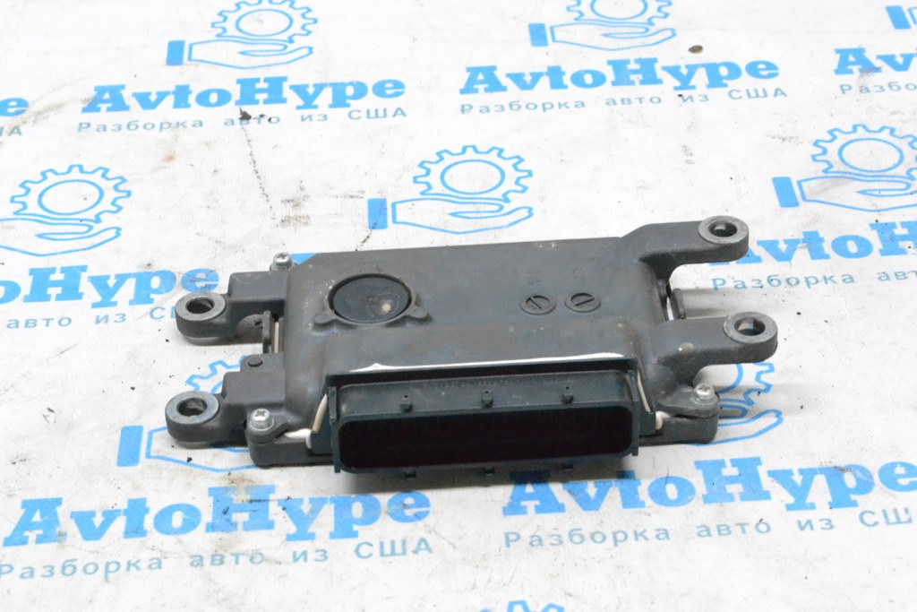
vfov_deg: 16.6
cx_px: 458
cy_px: 306
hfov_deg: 24.6
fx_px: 2102
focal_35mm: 82
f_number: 10
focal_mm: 55
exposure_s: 1/160
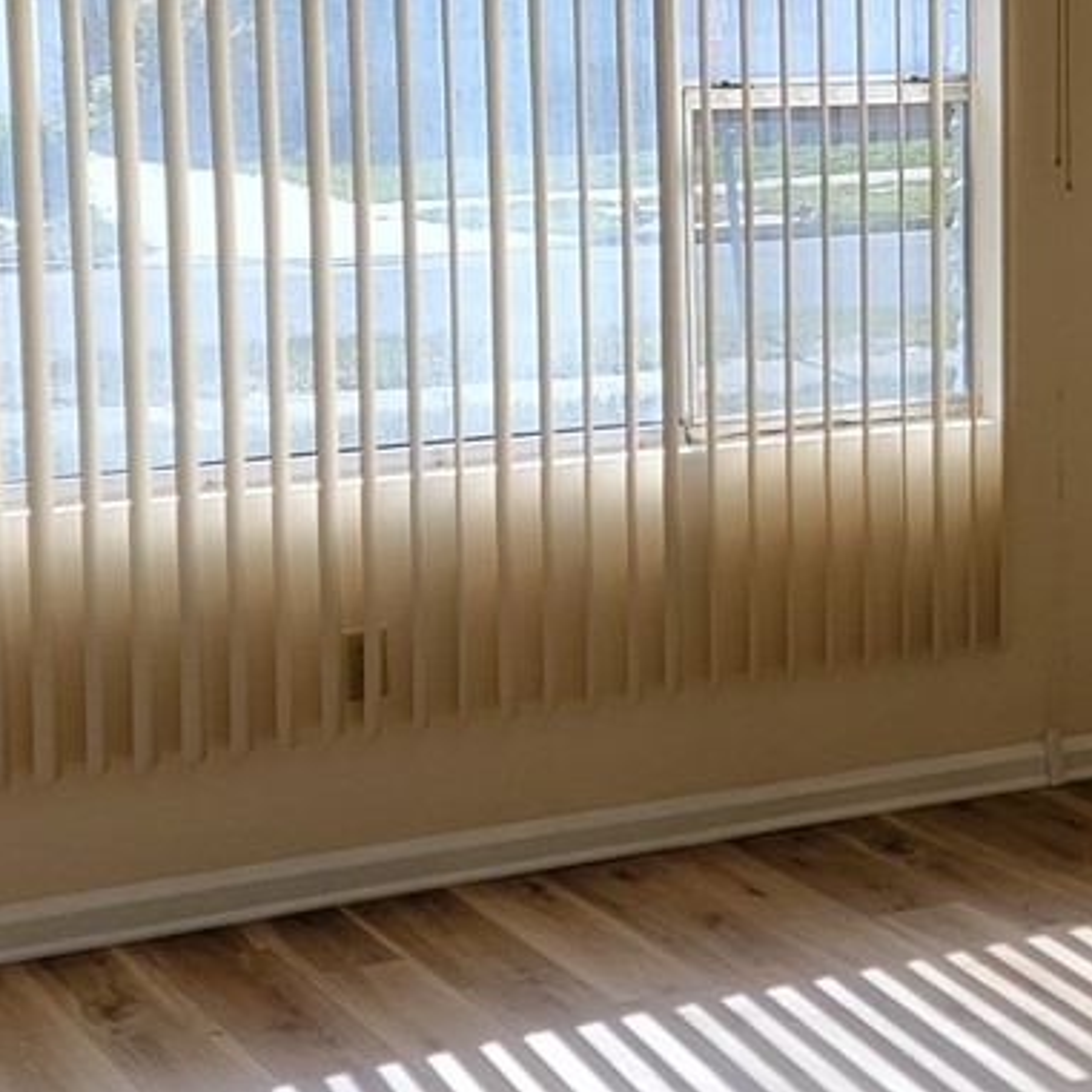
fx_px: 3176
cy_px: 246
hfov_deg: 19.0
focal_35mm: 89
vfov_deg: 19.3
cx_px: 1052
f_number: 1.8
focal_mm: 6.7
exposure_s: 1/120
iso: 32
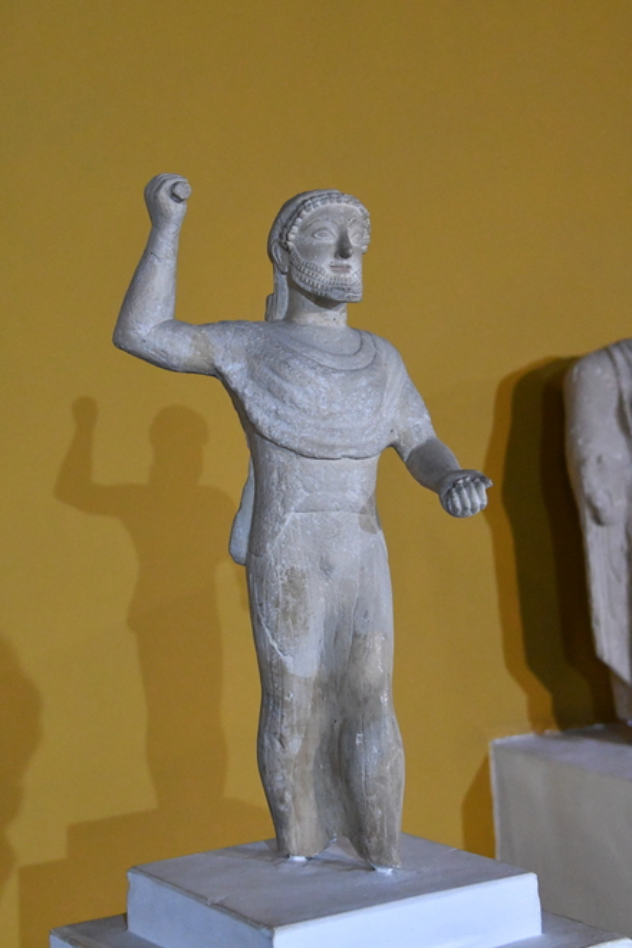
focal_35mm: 60
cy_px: 474
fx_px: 1580
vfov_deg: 33.4
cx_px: 316
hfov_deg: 22.6
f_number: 4.5
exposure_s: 1/125
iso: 8000
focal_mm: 40
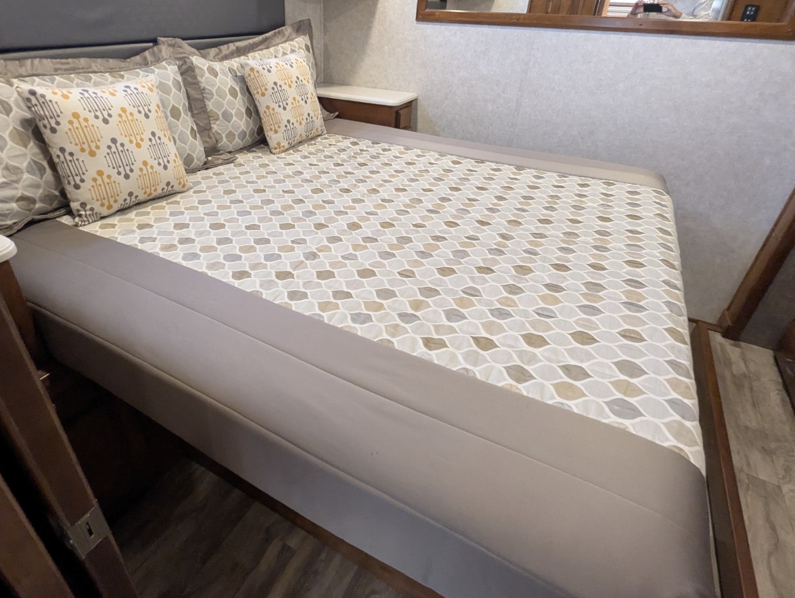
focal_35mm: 19
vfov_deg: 68.5
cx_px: 352
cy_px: 262
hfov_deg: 84.3
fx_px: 437
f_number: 2.2
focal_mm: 2.35
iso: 644
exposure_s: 1/41.3
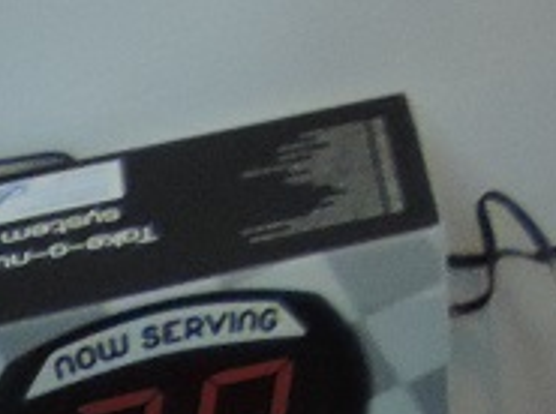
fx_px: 3062
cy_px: -1116
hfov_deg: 8.6
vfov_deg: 6.5
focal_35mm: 191
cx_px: 1676
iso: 320
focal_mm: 4.3
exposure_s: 1/30
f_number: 3
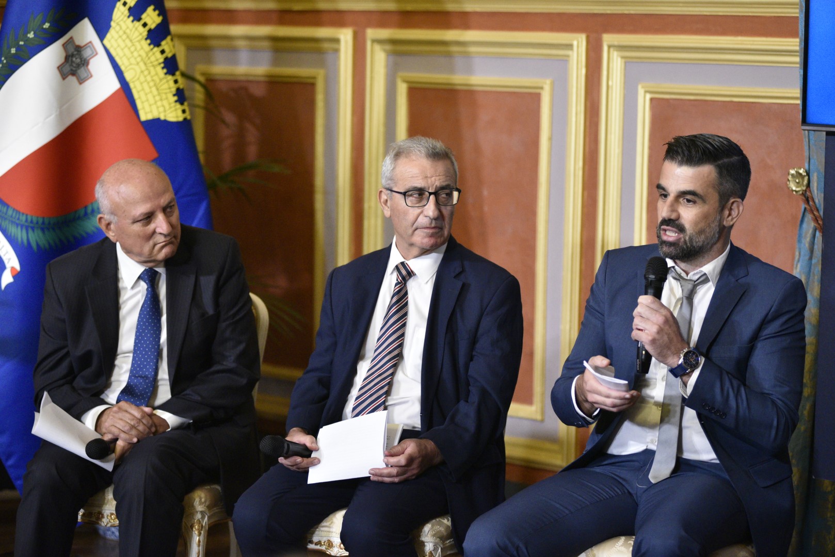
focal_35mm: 105
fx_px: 2436
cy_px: 278
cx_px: 418
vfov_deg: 13.1
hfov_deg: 19.4
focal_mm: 105
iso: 8000
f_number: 2.8
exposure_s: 1/250
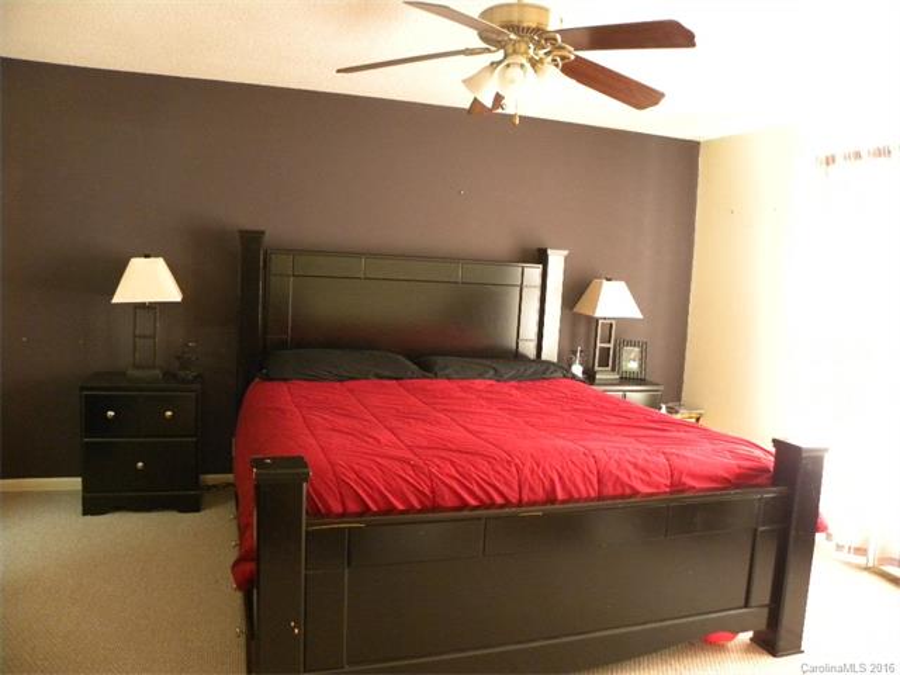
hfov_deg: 67.3
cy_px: 338
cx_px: 450
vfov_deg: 53.1
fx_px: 676
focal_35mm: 26
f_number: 2.8
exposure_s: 1/26.7
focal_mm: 4.6
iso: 400
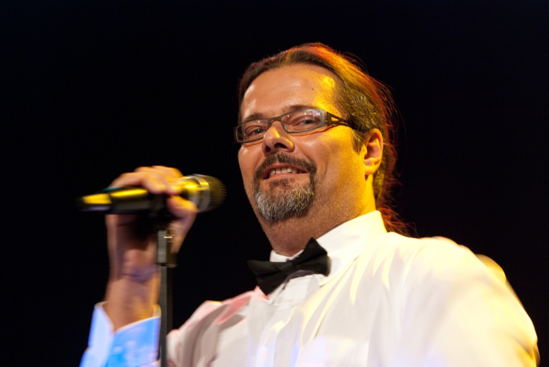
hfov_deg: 10.5
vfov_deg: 7.1
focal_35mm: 195
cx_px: 274
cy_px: 184
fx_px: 2977
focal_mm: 130
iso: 640
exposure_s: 1/13
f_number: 2.8
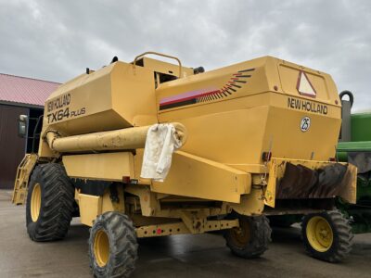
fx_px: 279
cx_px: 186
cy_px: 139
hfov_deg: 67.3
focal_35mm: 26
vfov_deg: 53.1
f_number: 1.5
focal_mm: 5.7
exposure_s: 1/413
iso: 50
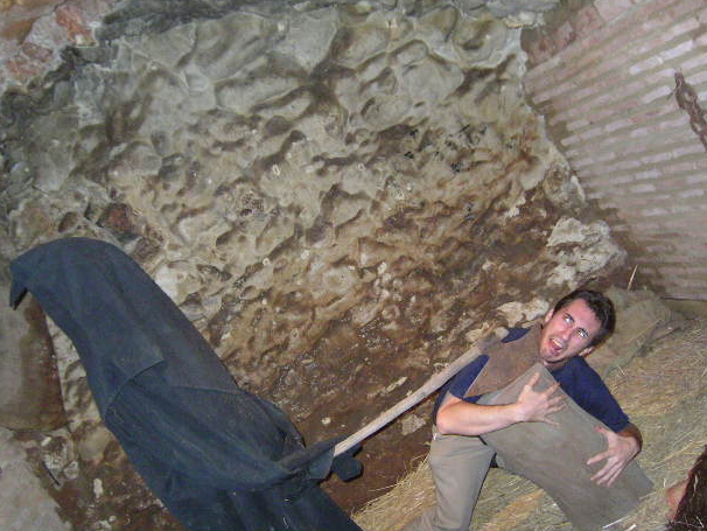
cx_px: 348
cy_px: 254
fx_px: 776
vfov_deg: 37.7
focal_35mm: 38
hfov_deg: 49.0
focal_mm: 5.6
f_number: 2.8
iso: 193
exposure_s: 1/30
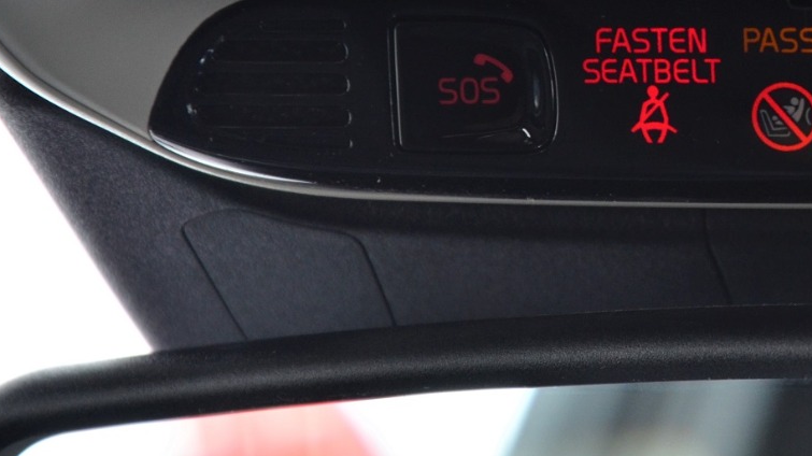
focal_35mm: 332
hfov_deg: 6.5
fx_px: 7146
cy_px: 65
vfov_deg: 3.7
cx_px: 764
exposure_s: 1/125
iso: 400
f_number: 5.6
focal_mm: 98
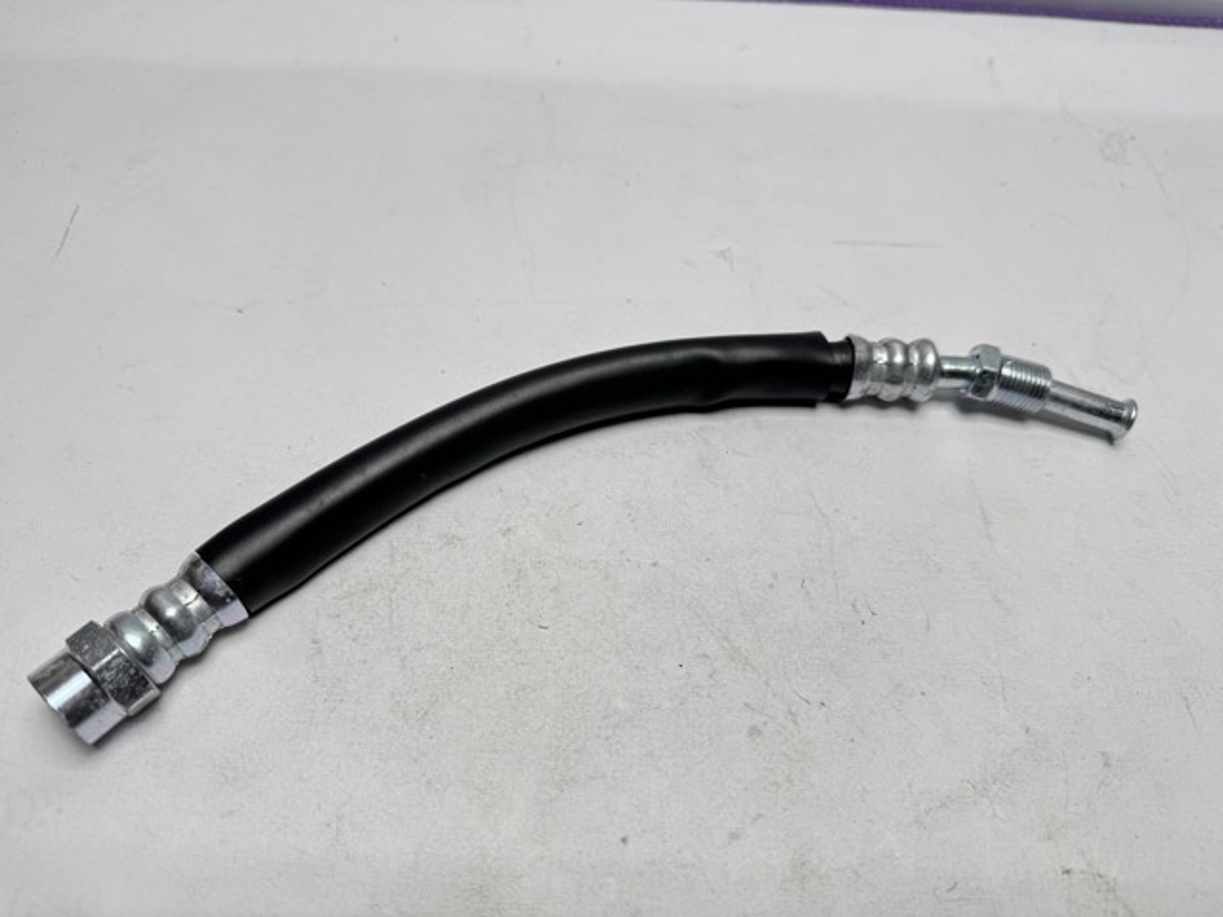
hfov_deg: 71.6
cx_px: 612
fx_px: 848
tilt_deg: -53.1
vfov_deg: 56.8
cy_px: 458
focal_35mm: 24
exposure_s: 1/276
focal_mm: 6.76
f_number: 1.78
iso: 80
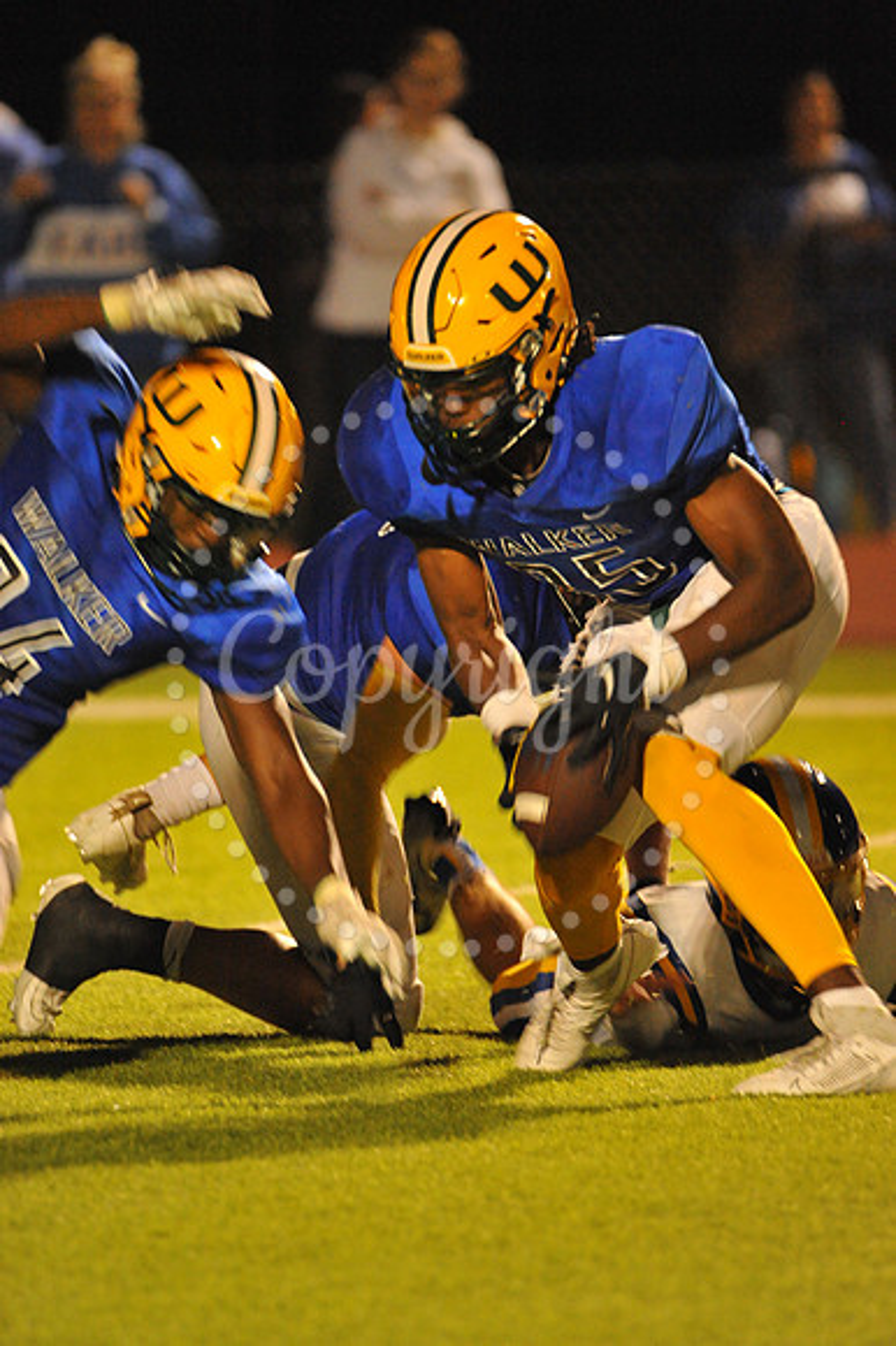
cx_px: 448
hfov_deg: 2.3
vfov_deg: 3.4
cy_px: 673
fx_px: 22425
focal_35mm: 600
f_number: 6.3
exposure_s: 1/160
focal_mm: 600
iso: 6400
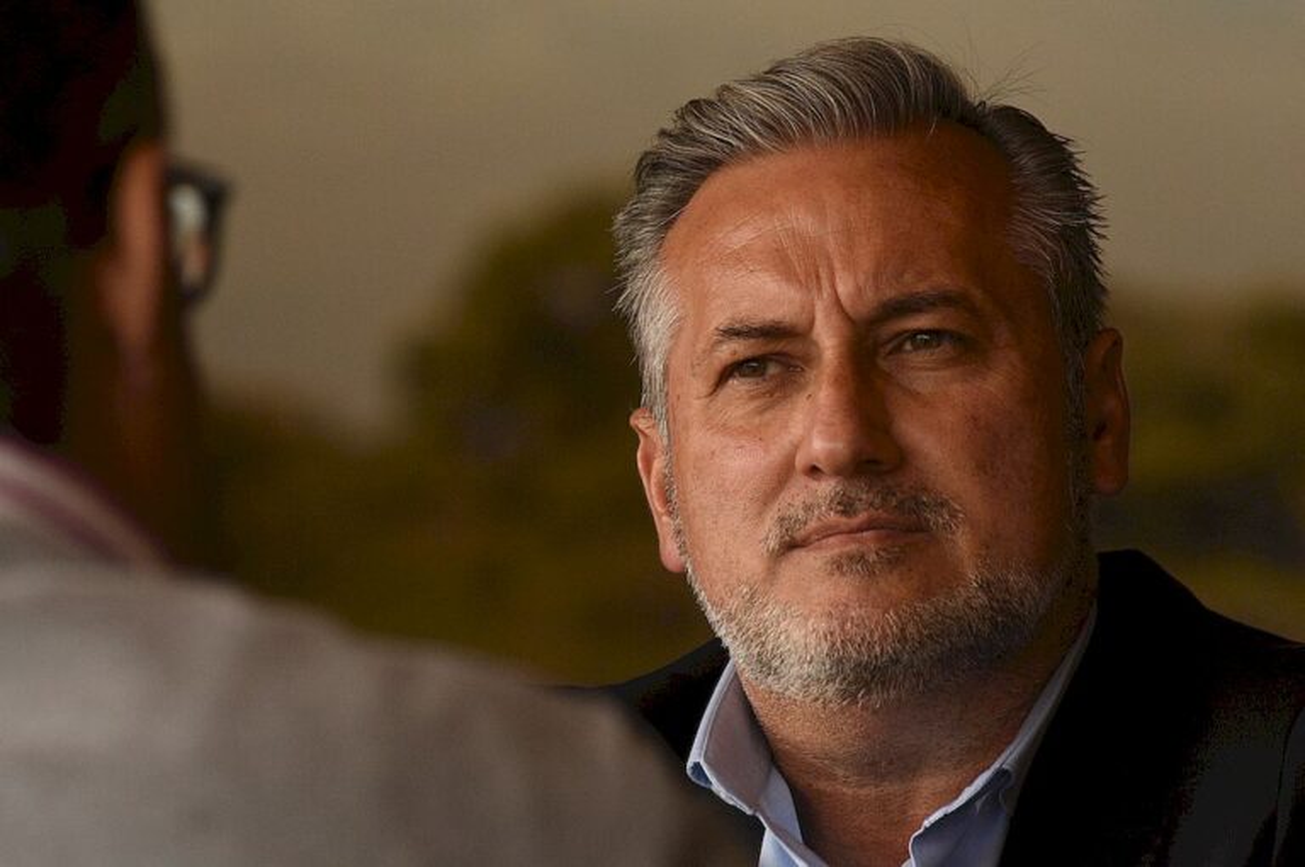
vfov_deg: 5.9
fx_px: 8417
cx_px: 652
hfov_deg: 8.9
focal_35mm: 232
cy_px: 434
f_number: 5.6
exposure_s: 1/320
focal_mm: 155
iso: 1250
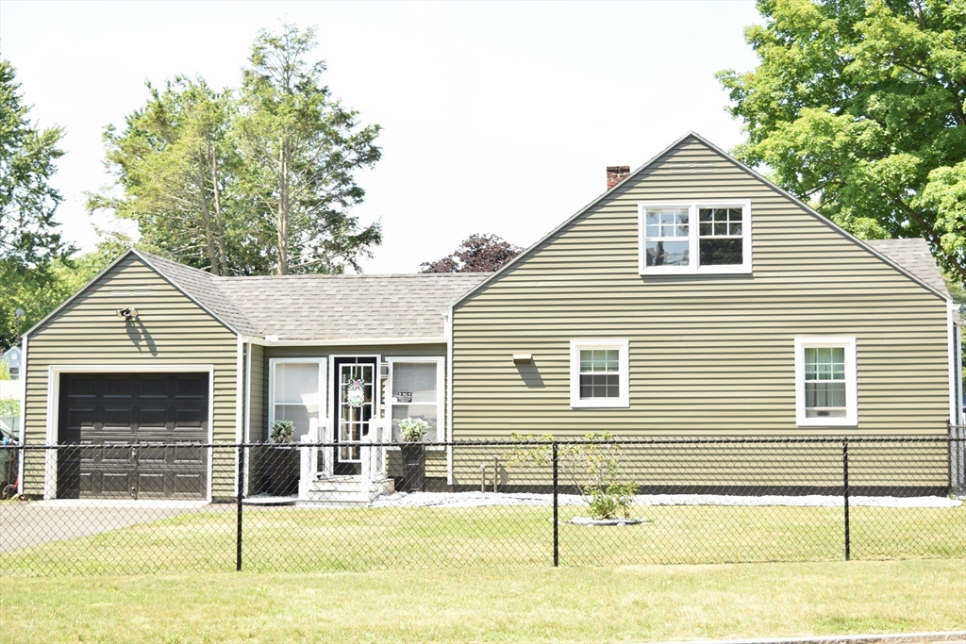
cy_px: 322
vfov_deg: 29.0
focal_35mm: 46
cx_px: 483
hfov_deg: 42.3
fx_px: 1248
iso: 100
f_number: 6.3
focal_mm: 31
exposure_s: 1/125
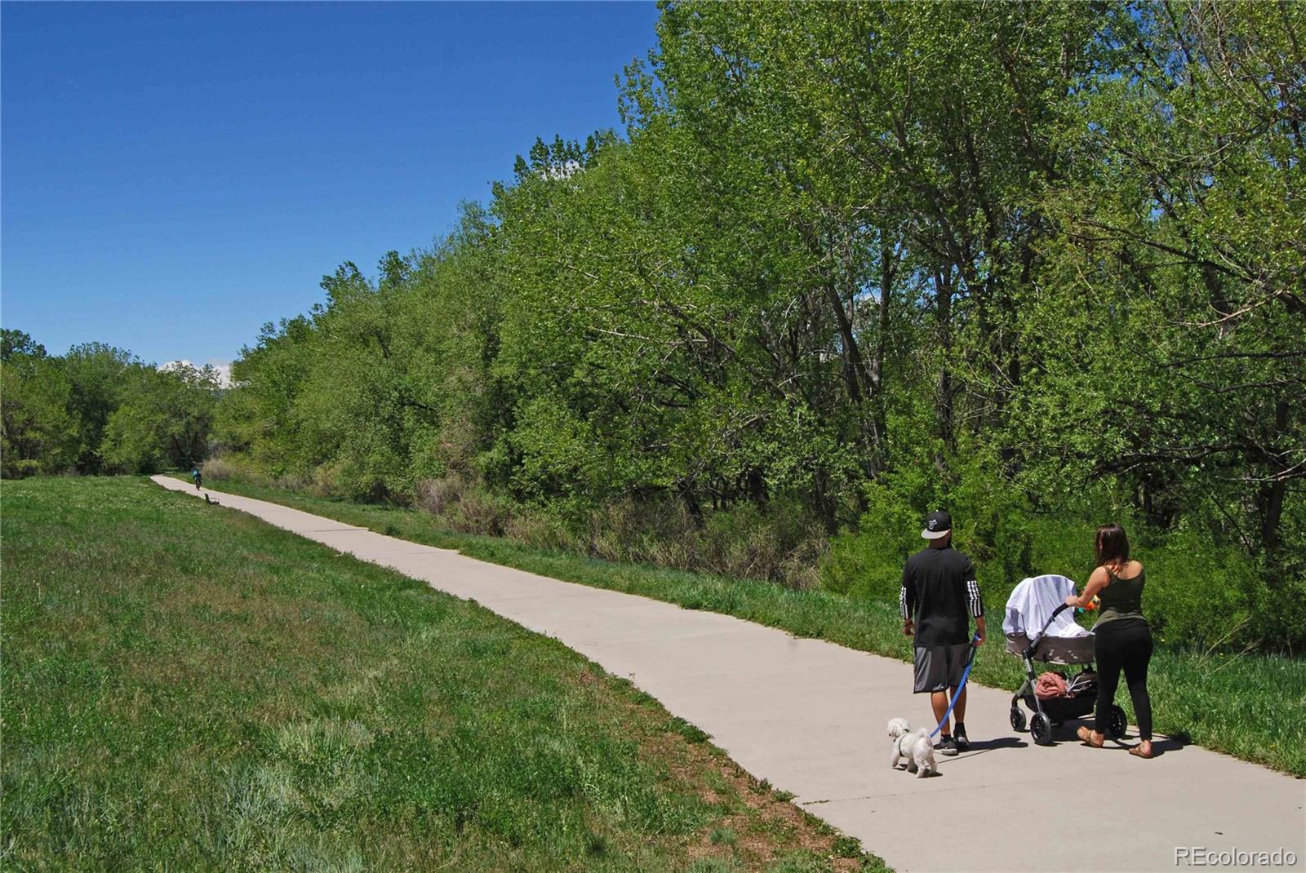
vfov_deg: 34.3
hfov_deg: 49.5
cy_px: 436
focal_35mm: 39
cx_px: 653
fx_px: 1416
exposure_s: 1/320
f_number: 9
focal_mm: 26
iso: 200
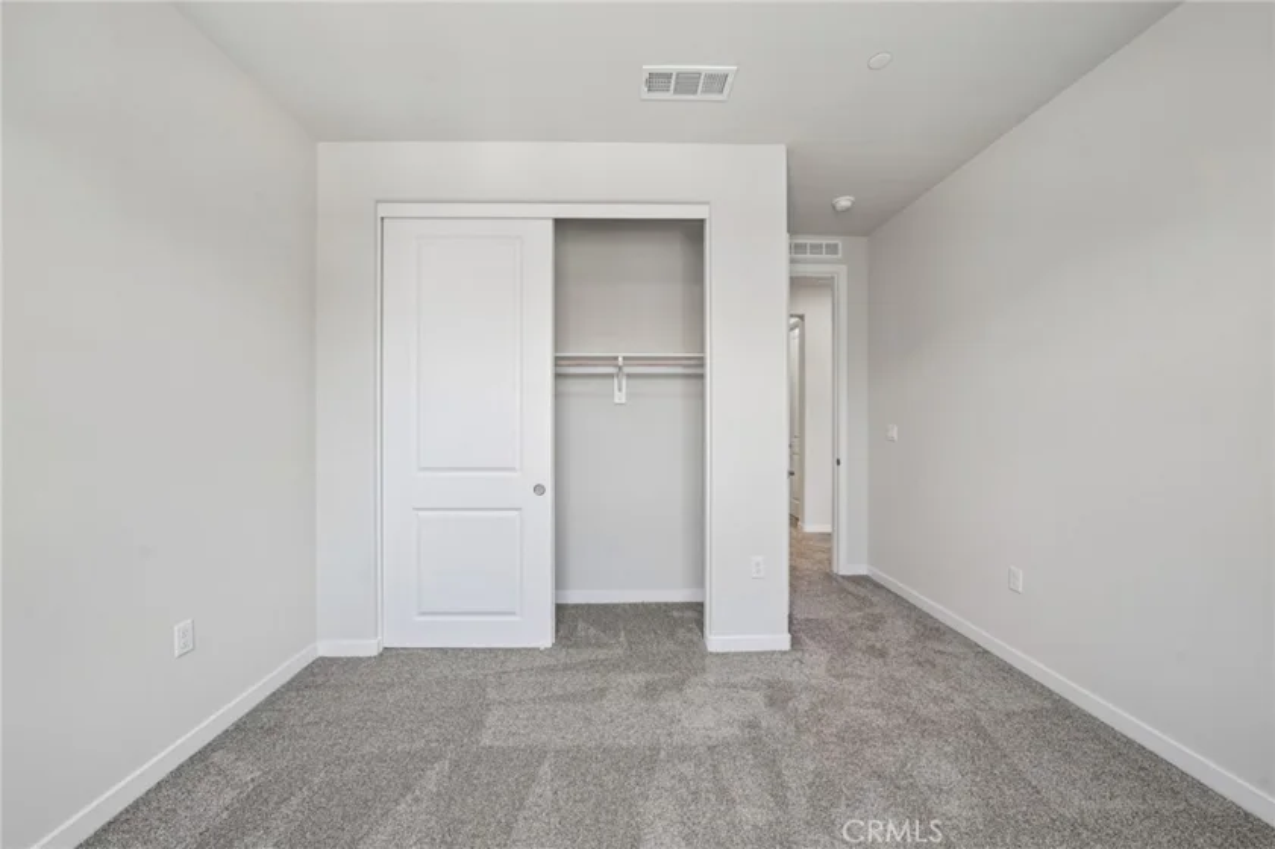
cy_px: 424
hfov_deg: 112.6
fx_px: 425
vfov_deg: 90.0
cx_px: 638
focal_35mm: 12
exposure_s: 1/20
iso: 400
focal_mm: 12
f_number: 9
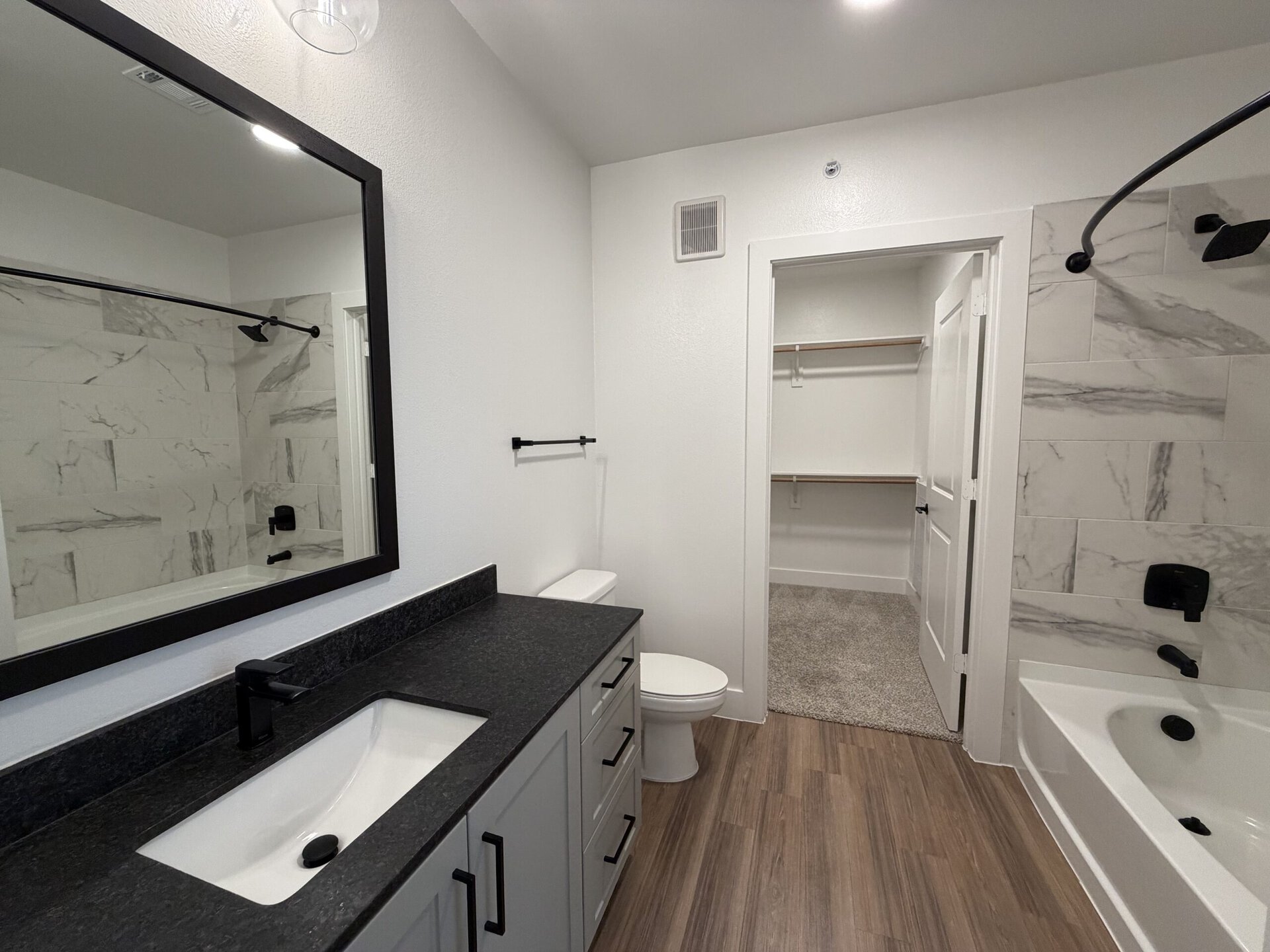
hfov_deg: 102.1
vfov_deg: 85.7
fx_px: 514
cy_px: 476
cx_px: 635
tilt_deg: -5.6
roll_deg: +0.6
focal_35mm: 14
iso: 250
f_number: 2.2
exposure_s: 1/120
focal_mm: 2.22
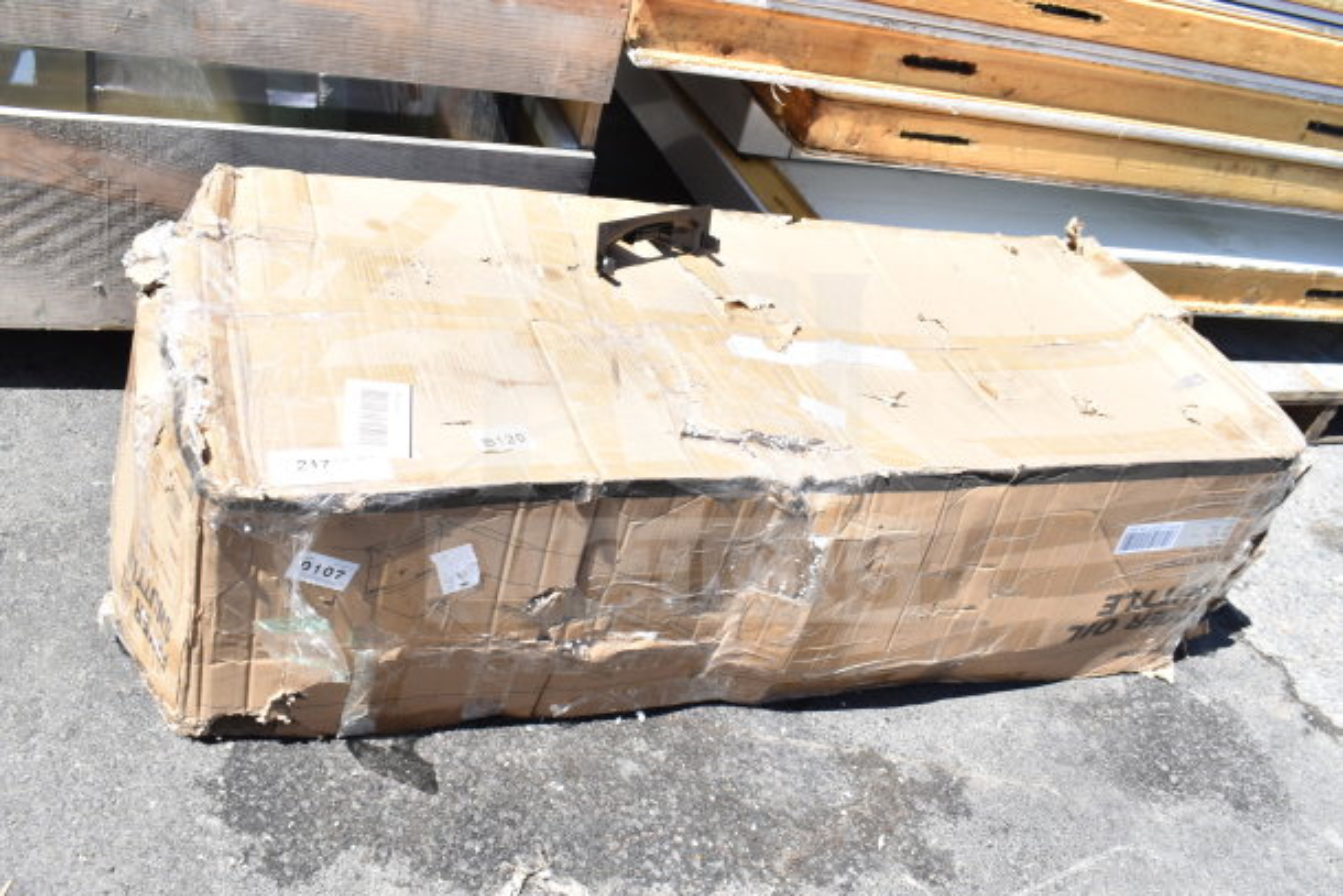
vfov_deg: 40.0
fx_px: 1231
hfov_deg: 57.2
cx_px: 672
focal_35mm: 33
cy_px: 448
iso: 200
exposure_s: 1/200
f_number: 7.1
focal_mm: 22
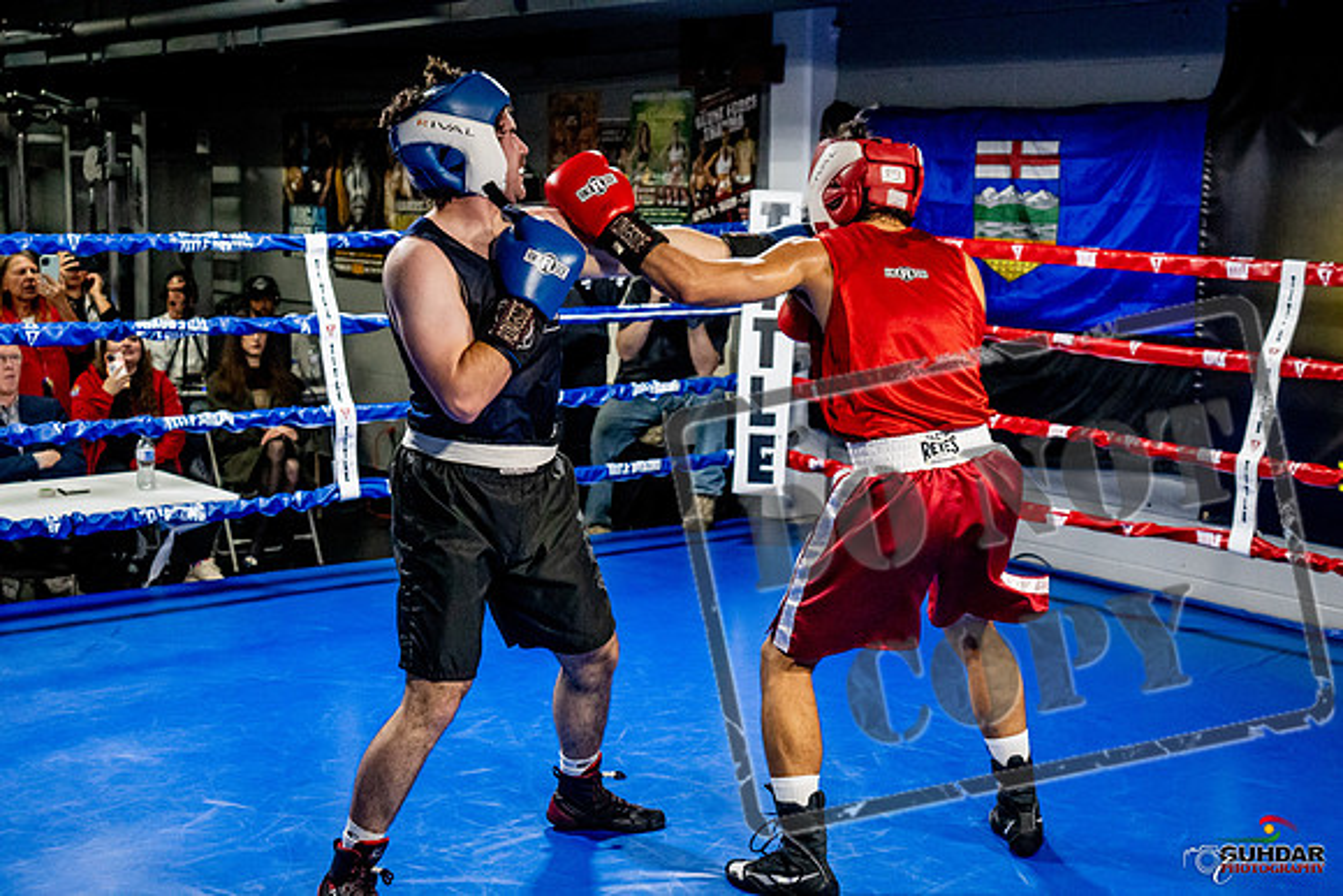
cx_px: 672
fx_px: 1940
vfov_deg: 26.0
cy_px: 448
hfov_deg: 38.2
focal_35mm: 52
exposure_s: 1/800
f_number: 2.8
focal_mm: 35
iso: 5000
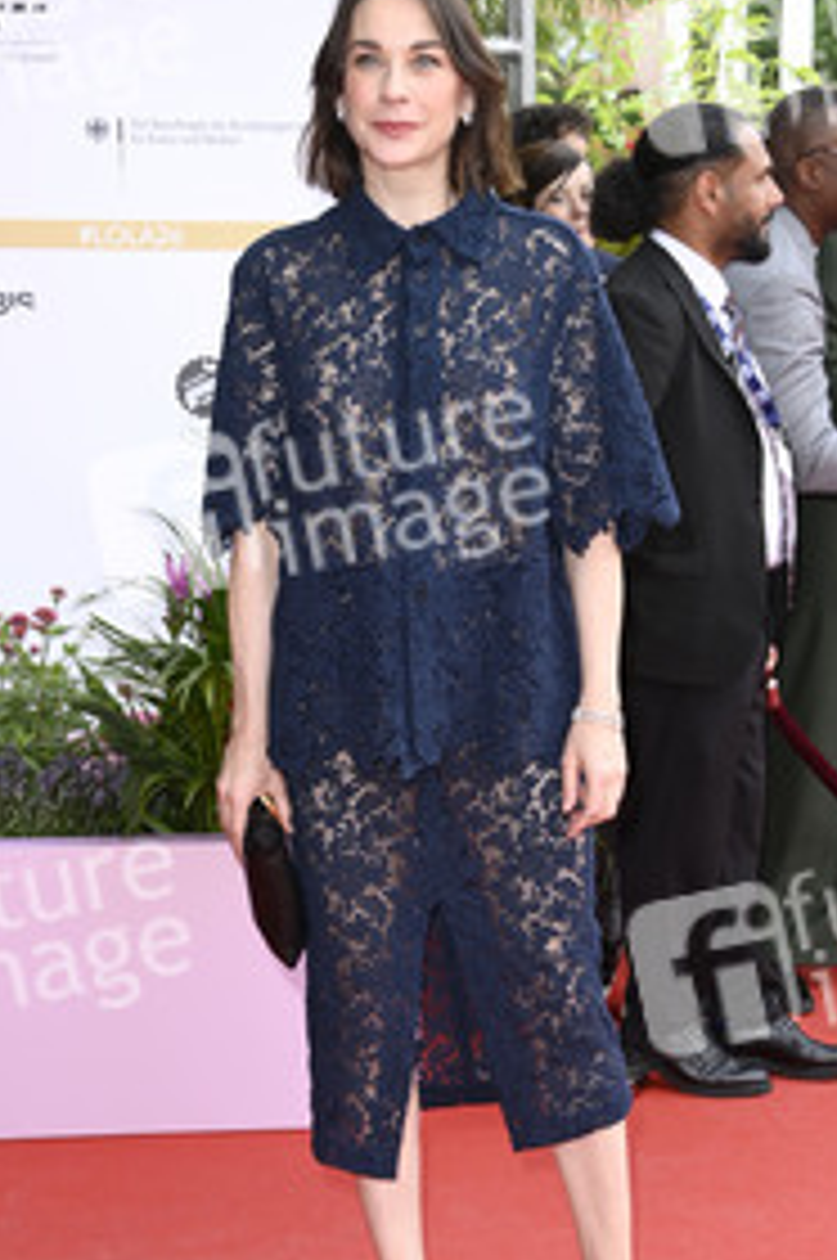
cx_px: 450
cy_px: 724
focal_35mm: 83
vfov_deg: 24.5
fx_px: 2902
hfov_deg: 16.4
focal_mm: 58
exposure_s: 1/250
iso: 640
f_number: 6.3
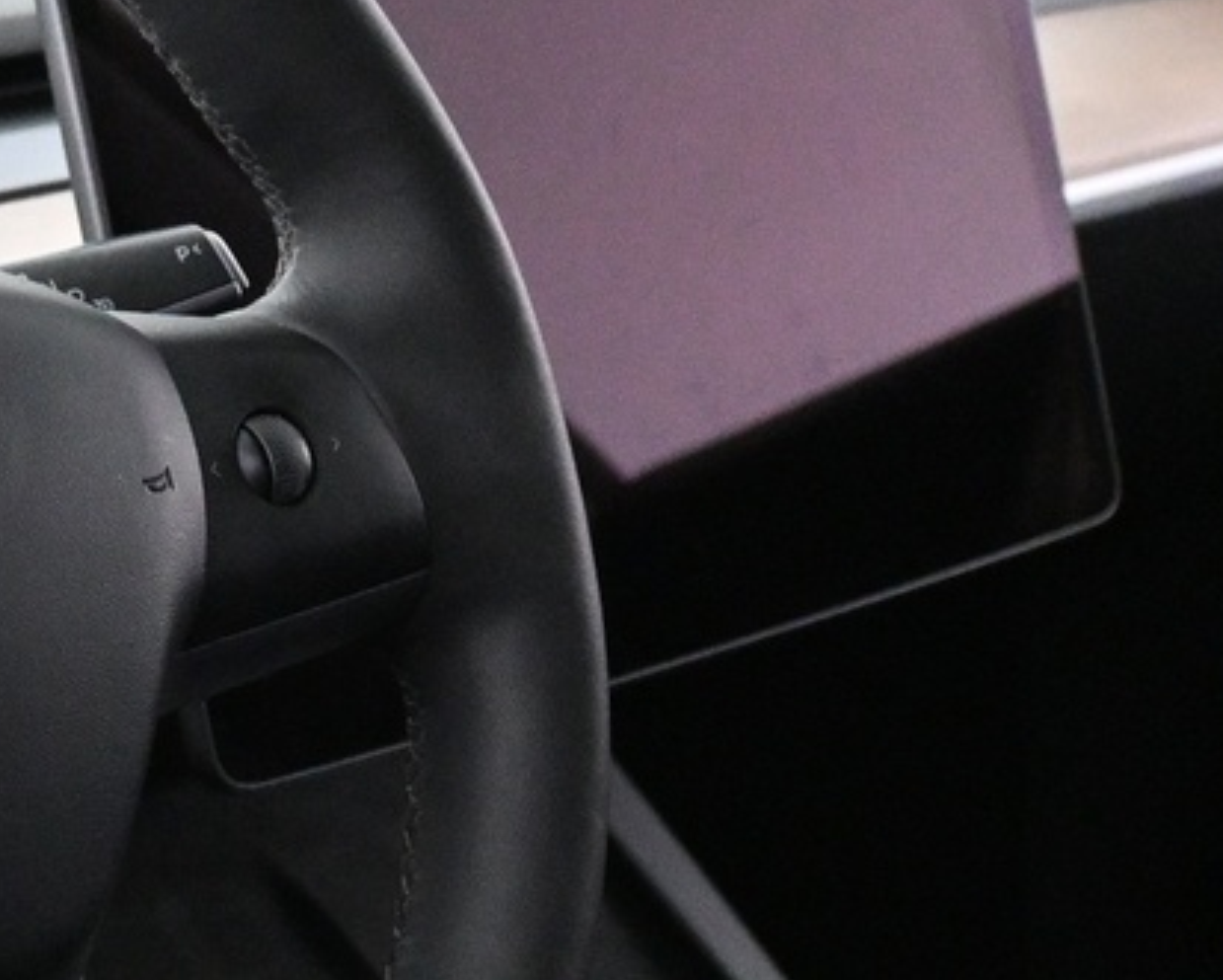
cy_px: 592
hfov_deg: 16.0
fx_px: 4196
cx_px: -219
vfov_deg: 13.3
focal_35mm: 116
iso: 4000
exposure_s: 1/50
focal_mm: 21
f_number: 4
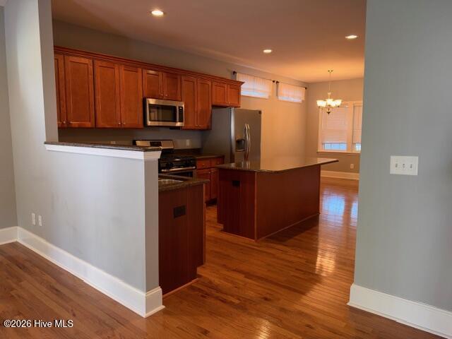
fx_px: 313
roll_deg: +0.5
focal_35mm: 24
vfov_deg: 56.8
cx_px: 226
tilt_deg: -7.1
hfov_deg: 71.6
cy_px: 170
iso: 250
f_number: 1.8
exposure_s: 1/60
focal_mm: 6.93
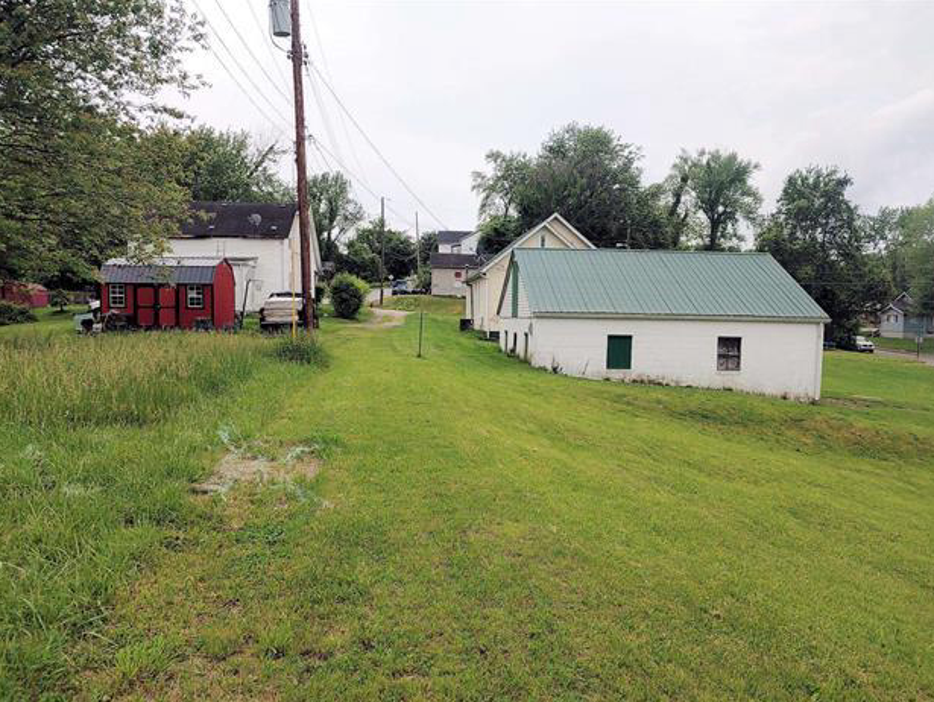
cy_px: 362
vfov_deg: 53.1
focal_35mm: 26
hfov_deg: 67.3
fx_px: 702
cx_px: 480
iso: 50
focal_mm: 4.23
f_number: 1.5
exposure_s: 1/3704
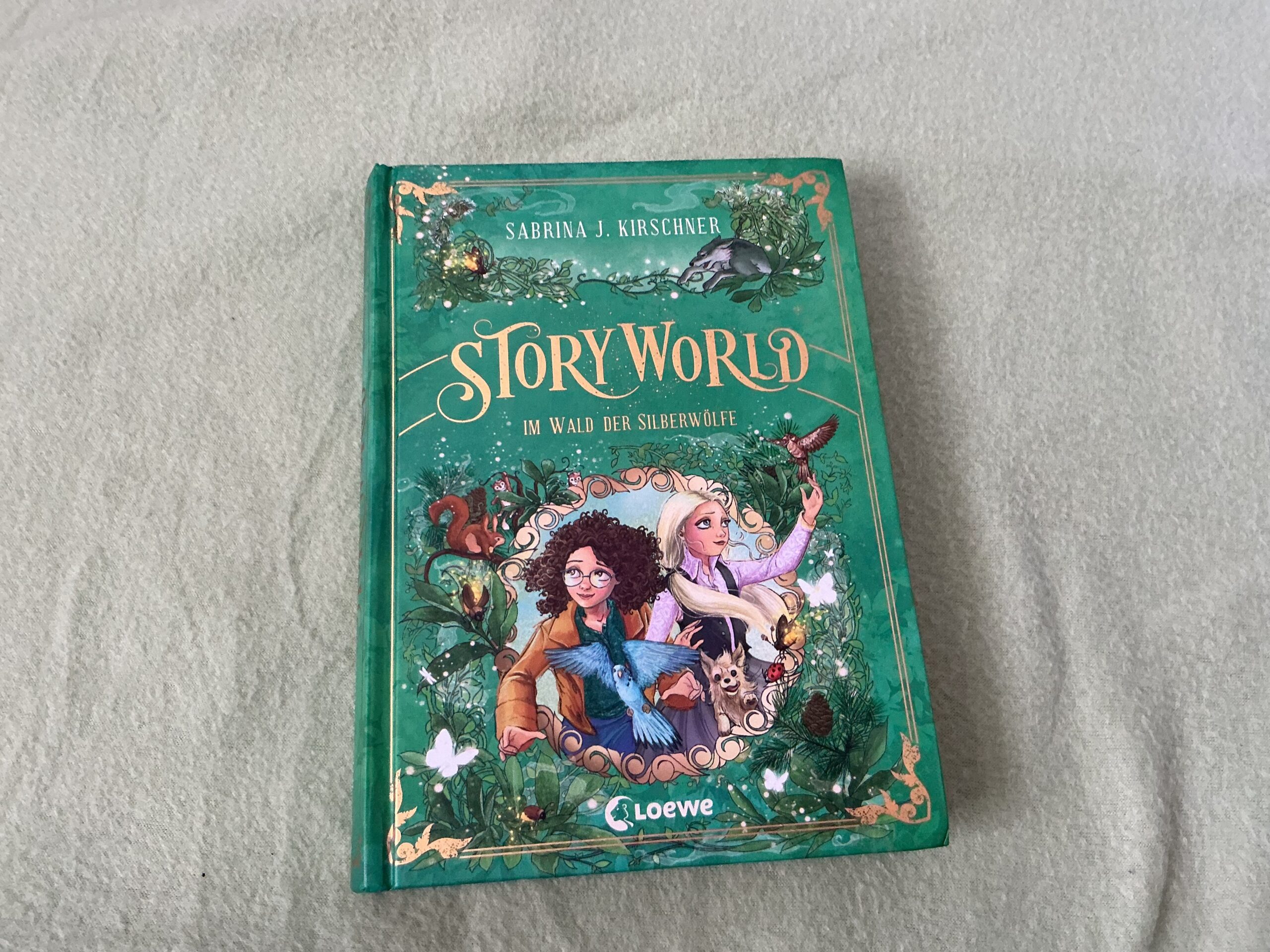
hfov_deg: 61.7
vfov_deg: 48.2
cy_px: 476
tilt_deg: -69.5
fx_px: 1064
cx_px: 635
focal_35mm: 29
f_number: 1.8
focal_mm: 3
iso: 160
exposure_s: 1/60
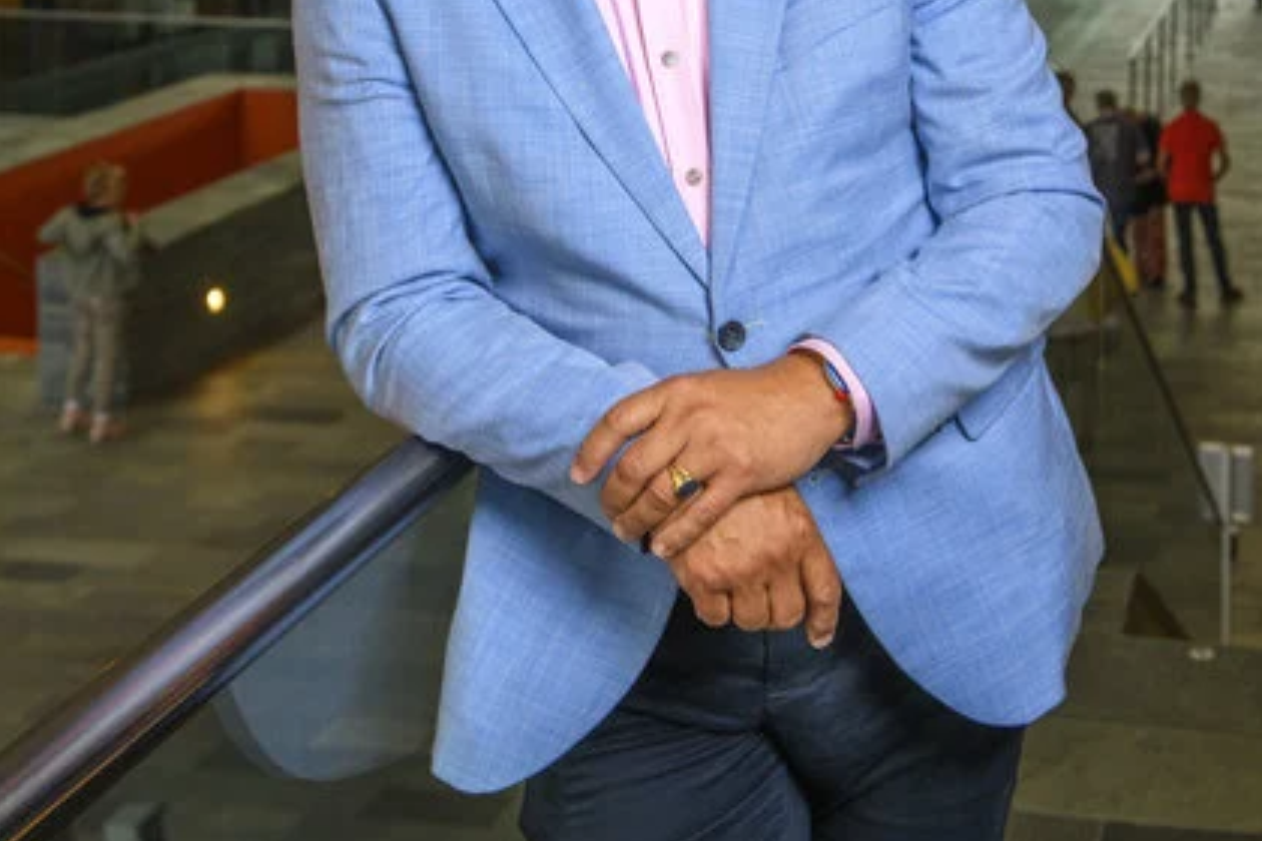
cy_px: 33
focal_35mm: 67
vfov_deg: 19.8
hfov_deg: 30.1
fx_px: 2349
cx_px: 636
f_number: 5.6
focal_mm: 44
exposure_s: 1/125
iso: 640
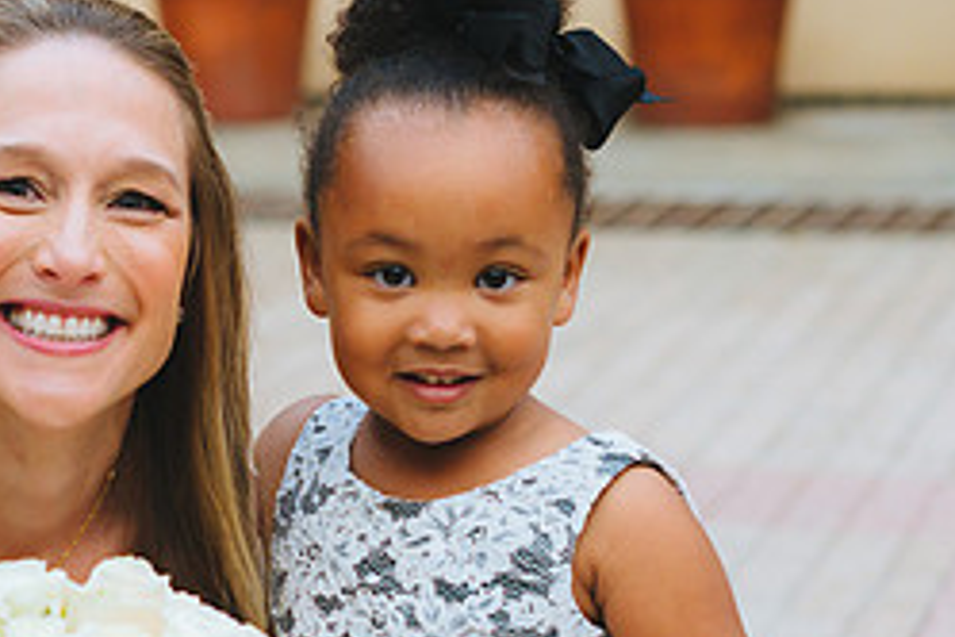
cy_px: 614
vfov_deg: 10.6
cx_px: 149
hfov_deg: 15.7
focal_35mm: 129
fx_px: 3422
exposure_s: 1/640
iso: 1000
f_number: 3.2
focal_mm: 50
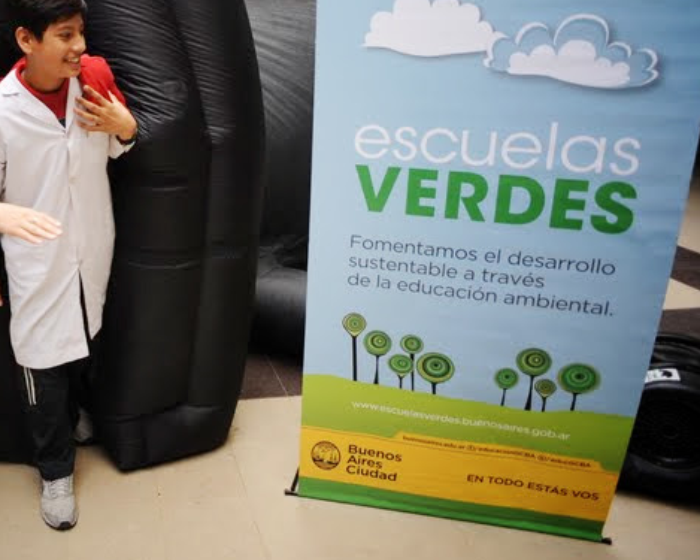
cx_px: 164
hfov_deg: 52.9
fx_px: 663
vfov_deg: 45.2
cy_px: 190
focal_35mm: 32
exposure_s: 1/80
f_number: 4
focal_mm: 20
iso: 400
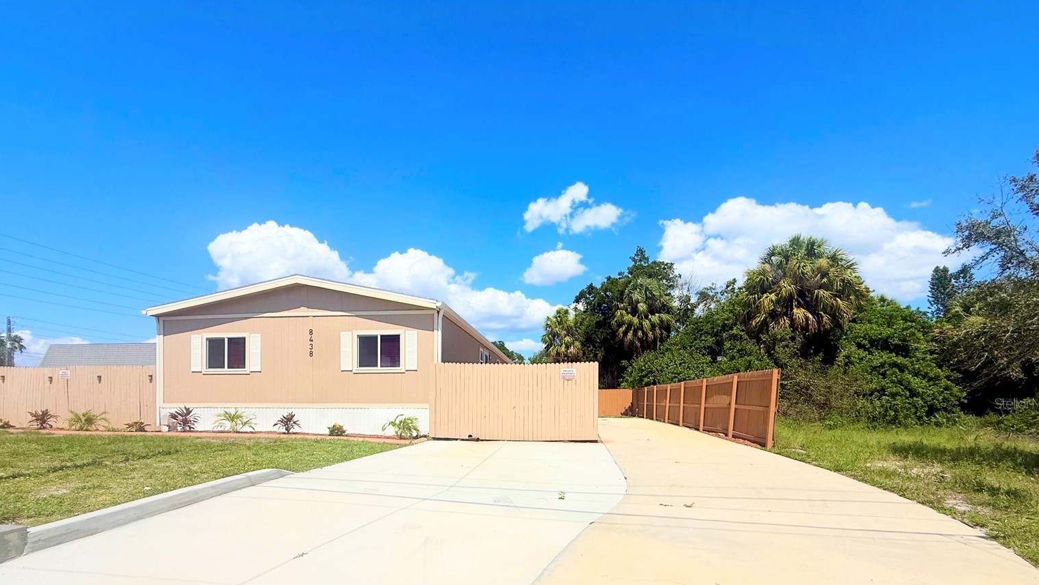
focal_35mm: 16
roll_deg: -0.1
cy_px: 403
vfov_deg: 64.8
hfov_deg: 99.4
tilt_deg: +1.4
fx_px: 441
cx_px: 514
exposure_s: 1/6173
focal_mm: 2.22
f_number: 2.2
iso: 40
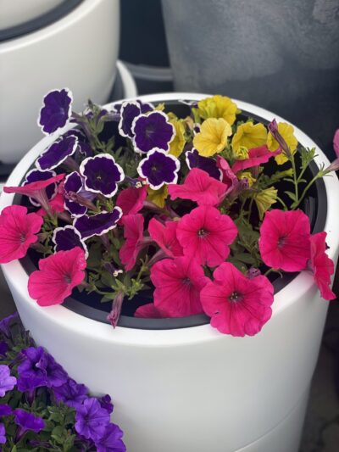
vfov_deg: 36.8
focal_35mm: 52
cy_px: 226
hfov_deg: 28.0
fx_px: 679
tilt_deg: -47.4
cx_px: 170
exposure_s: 1/265
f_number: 2
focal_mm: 6
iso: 20
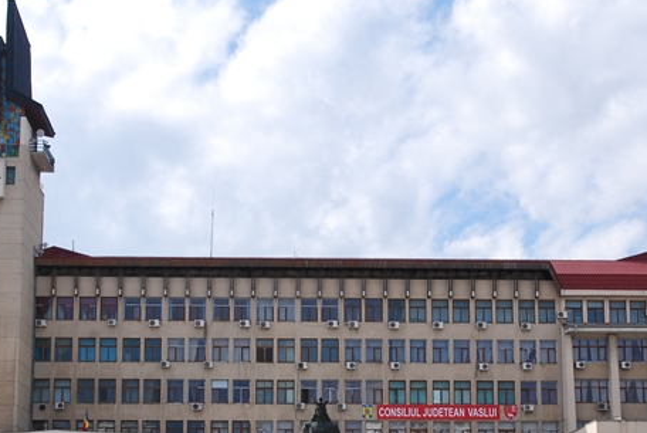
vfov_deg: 18.9
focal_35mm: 71
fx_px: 1277
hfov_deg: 28.4
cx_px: 322
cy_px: 378
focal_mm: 24
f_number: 11
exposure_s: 1/250
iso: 250
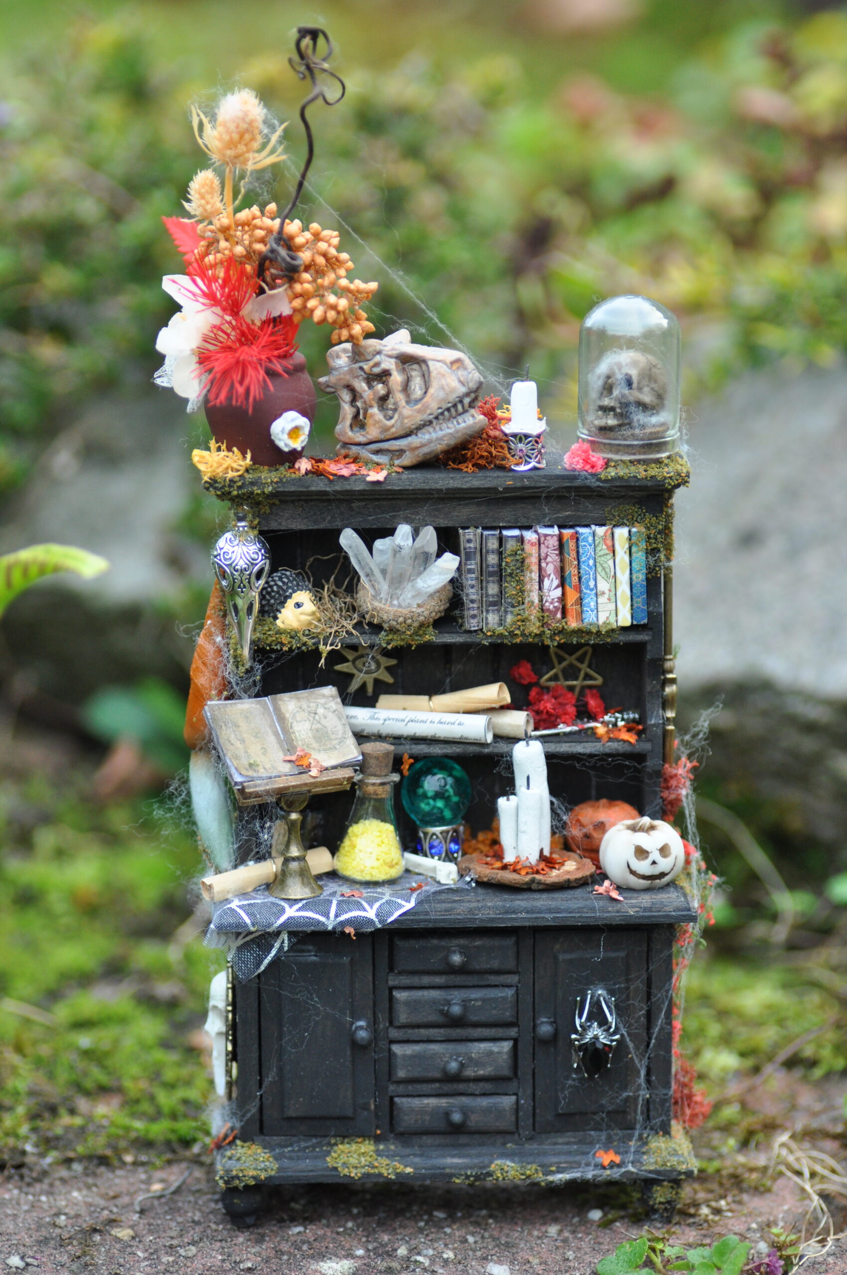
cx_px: 424
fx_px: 4777
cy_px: 638
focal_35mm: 135
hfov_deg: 10.1
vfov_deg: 15.2
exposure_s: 1/250
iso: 640
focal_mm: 90
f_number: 3.5
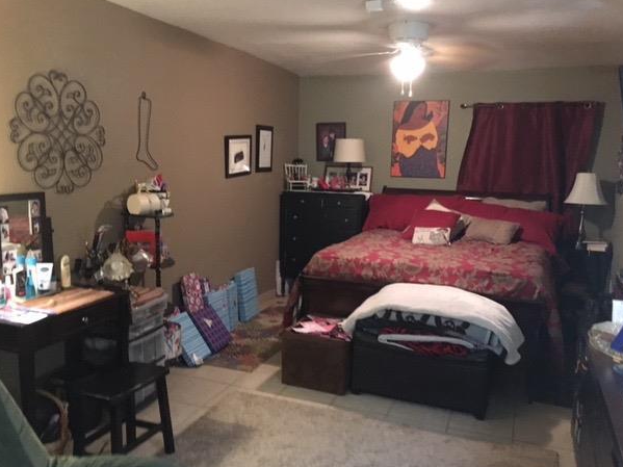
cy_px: 242
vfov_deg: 45.4
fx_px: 558
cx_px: 295
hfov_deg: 58.3
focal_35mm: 31
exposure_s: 1/4
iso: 160
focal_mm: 4.15
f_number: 2.2
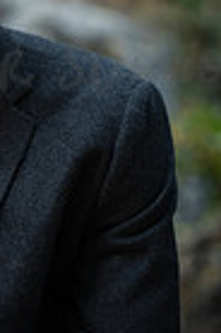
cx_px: -83
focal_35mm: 162
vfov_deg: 12.6
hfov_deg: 8.3
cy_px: 55
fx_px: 1499
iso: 320
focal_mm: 50
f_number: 2
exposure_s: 1/500
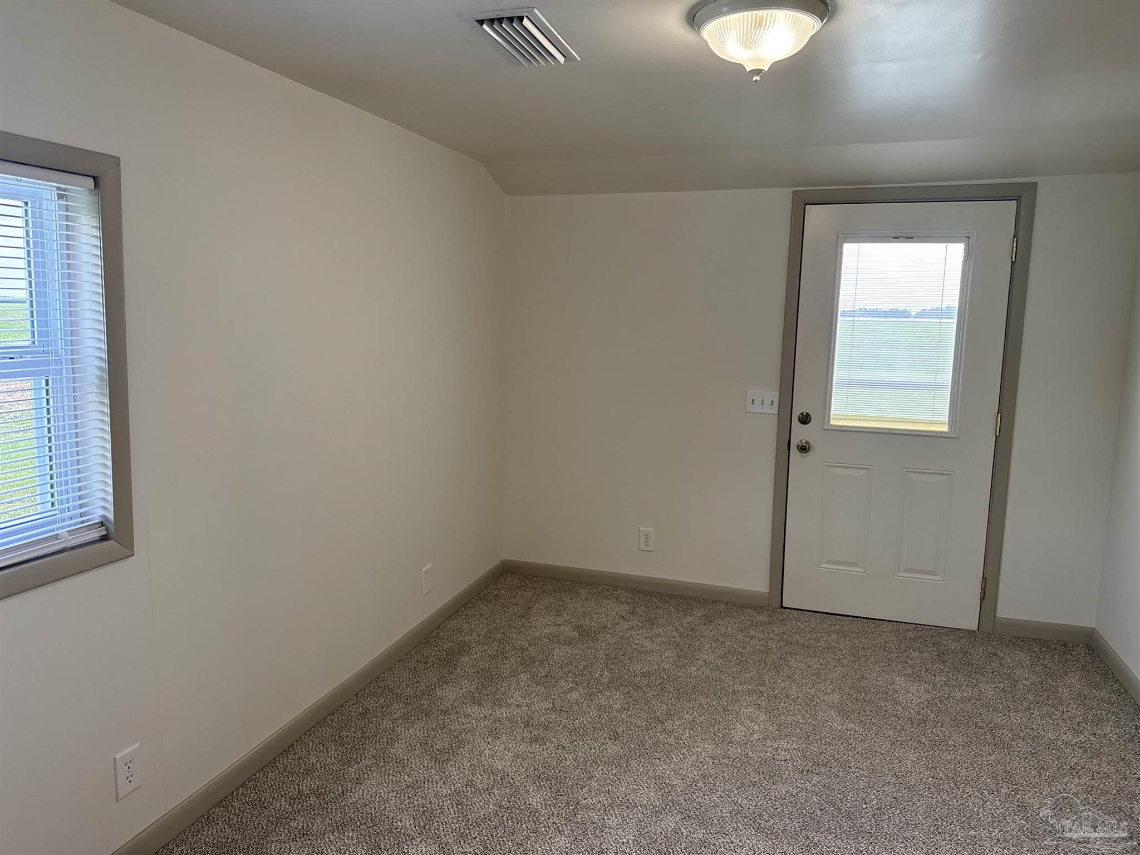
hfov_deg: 71.6
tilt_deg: -8.4
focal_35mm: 24
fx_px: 790
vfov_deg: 56.8
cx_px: 570
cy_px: 428
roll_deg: -1.4
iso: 200
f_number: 1.78
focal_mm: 6.76
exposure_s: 1/169
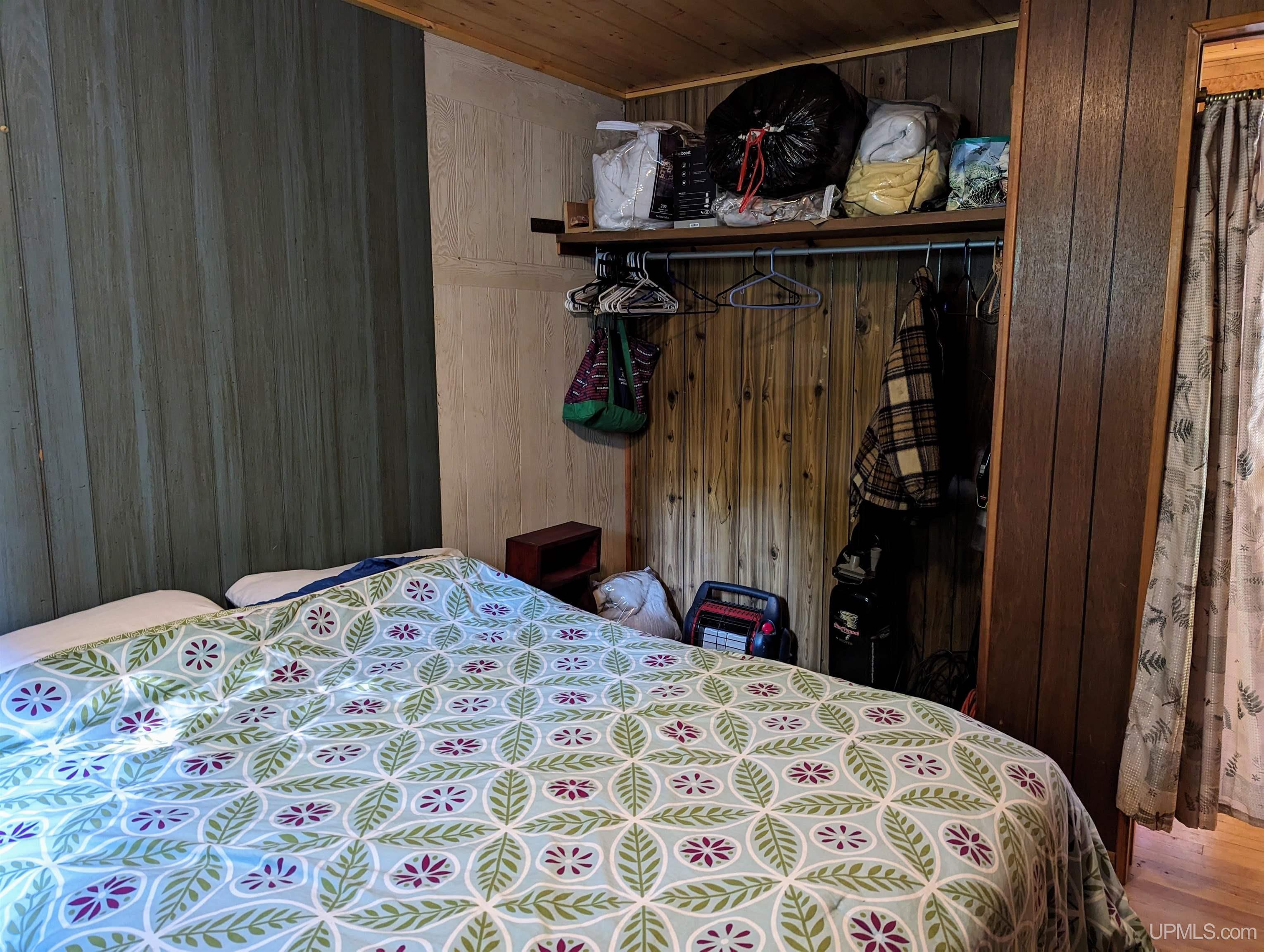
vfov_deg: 56.9
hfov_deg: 71.5
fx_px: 878
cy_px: 476
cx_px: 632
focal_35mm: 24
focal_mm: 6.81
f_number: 1.85
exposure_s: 1/24
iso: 426
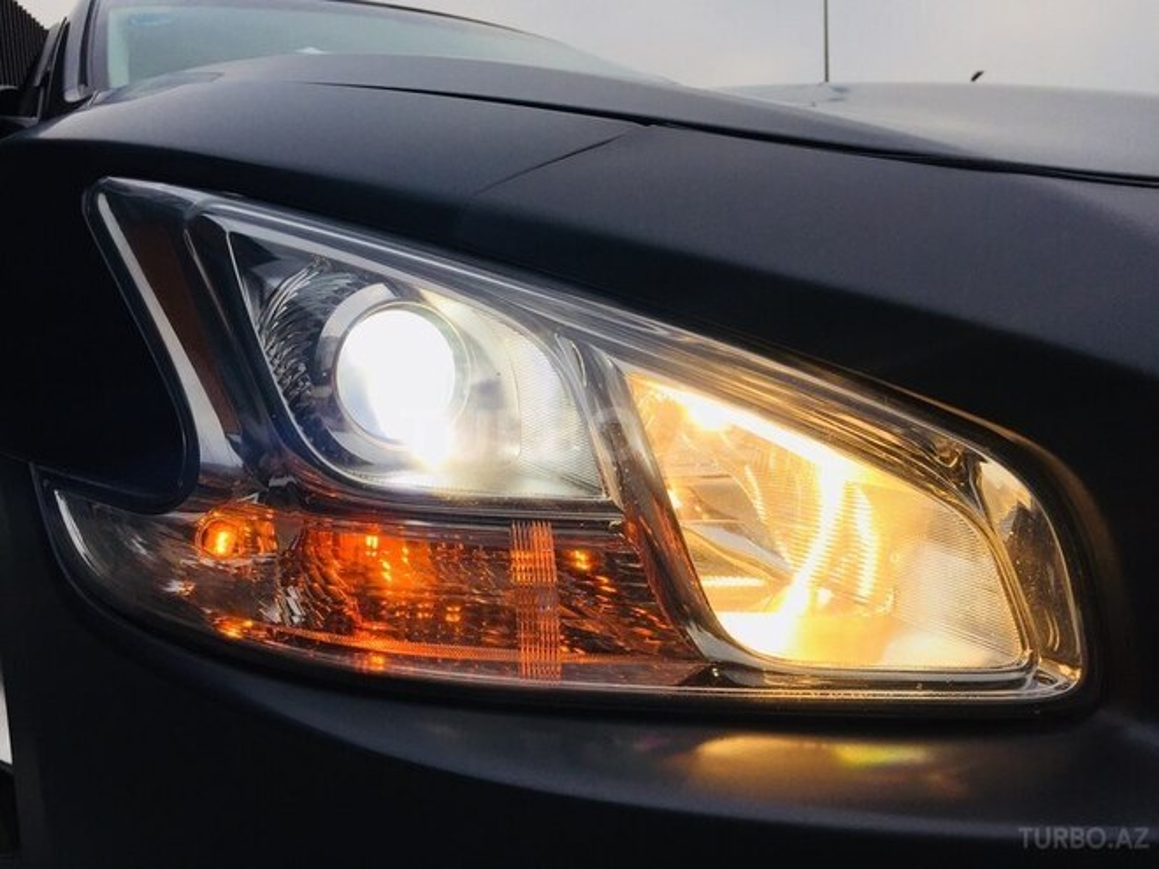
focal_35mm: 29
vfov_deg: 48.2
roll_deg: +2.6
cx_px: 580
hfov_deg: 61.7
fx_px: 971
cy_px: 434
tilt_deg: -7.3
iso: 32
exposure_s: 1/682
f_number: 2.2
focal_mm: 4.15
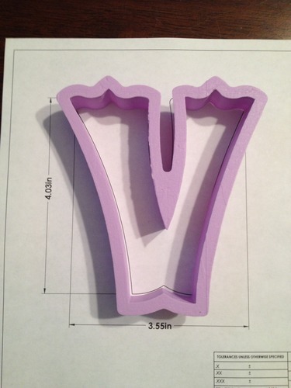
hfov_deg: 40.7
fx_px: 392
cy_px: 194
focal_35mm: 35
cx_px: 146
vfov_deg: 52.6
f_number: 2.4
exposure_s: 1/20
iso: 160
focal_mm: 4.28
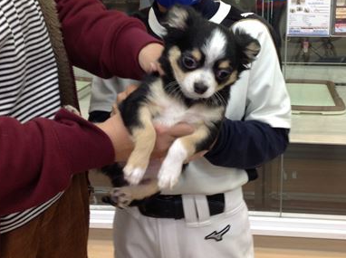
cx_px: 215
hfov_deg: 34.8
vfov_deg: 26.3
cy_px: 77
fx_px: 549
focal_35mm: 55
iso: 50
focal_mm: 4.28
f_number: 2.4
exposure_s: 1/17
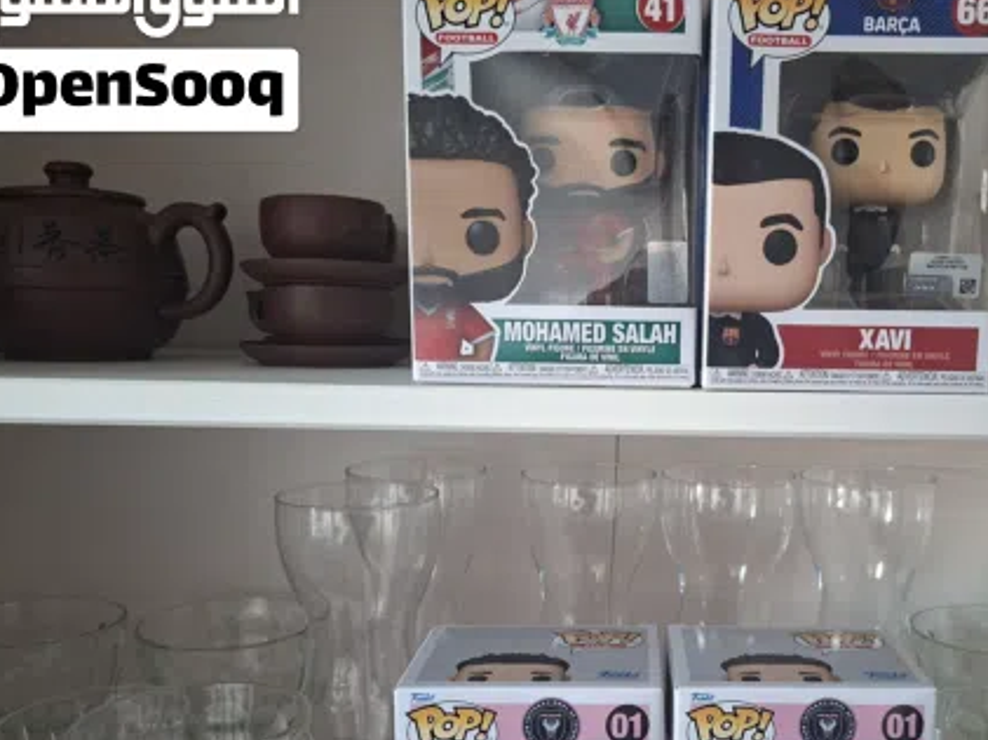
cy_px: 470
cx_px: 652
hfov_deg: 51.8
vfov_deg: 40.3
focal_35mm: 35
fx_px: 998
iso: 320
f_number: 1.8
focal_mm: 5.54
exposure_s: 1/25
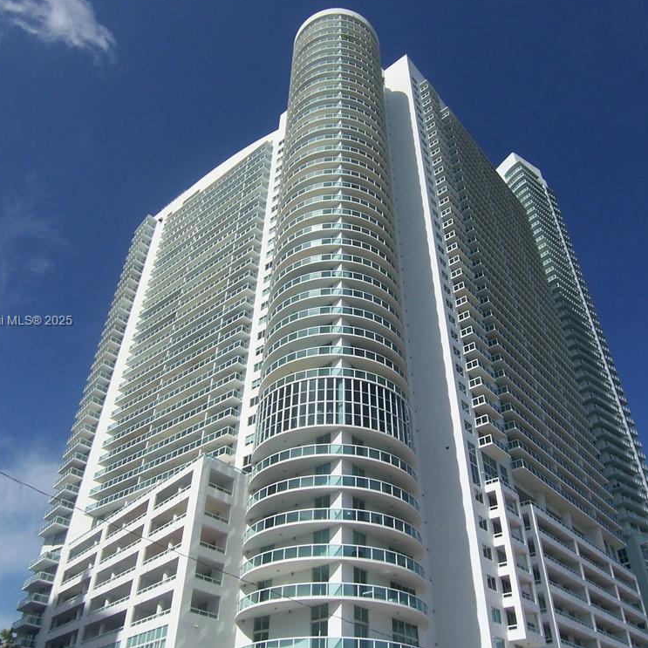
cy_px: 322
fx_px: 593
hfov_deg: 57.3
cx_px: 338
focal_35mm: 28
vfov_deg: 57.3
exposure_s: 1/640
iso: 64
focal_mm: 3.8
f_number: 5.6
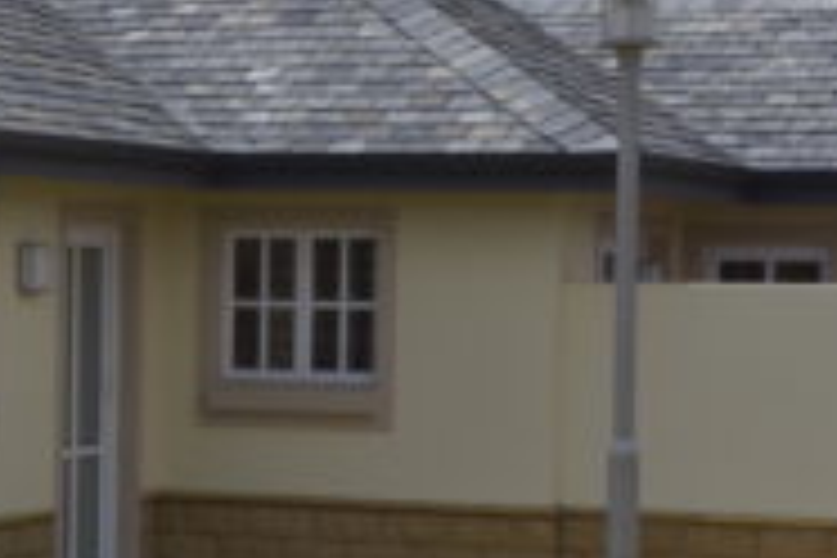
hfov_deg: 16.1
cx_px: 94
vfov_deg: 10.9
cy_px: 320
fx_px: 2929
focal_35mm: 126
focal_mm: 26
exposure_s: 1/200
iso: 100
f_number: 11
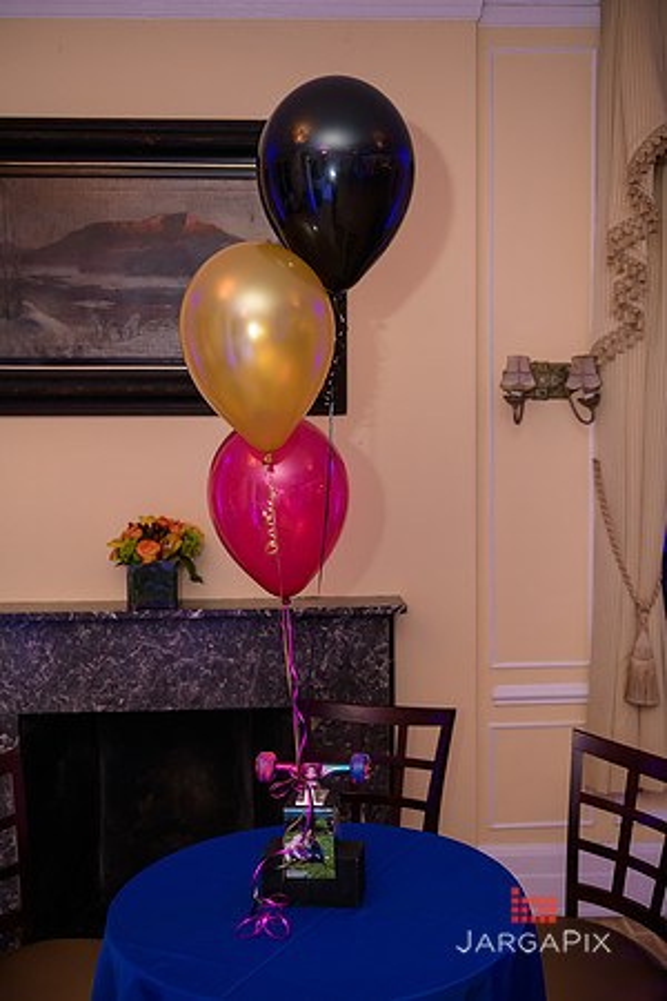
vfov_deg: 54.4
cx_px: 334
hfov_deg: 37.9
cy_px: 500
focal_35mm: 35
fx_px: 973
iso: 1600
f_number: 3.2
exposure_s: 1/125
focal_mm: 35
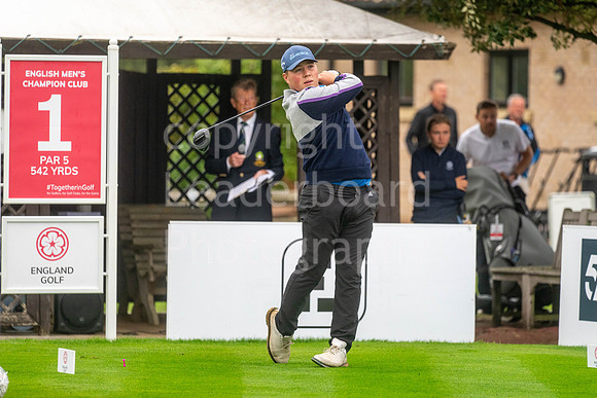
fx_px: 4976
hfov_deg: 6.9
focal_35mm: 300
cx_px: 298
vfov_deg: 4.6
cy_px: 199
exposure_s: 1/1000
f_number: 4
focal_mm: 300
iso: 1000
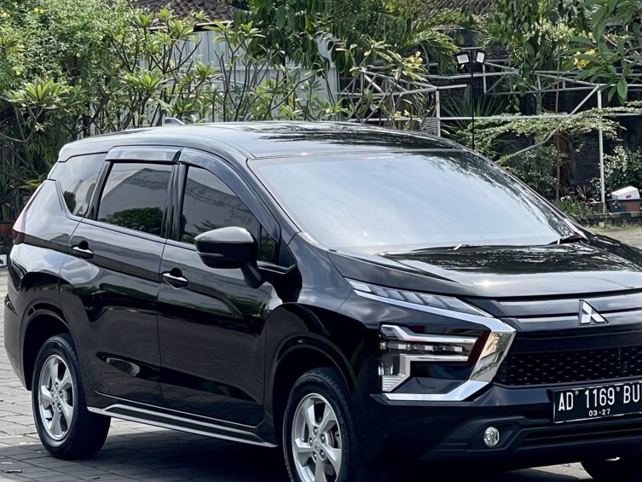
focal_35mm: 87
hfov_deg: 22.5
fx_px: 1614
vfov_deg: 17.0
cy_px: 289
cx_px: 347
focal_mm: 7.5
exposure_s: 1/464
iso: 20
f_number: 2.2
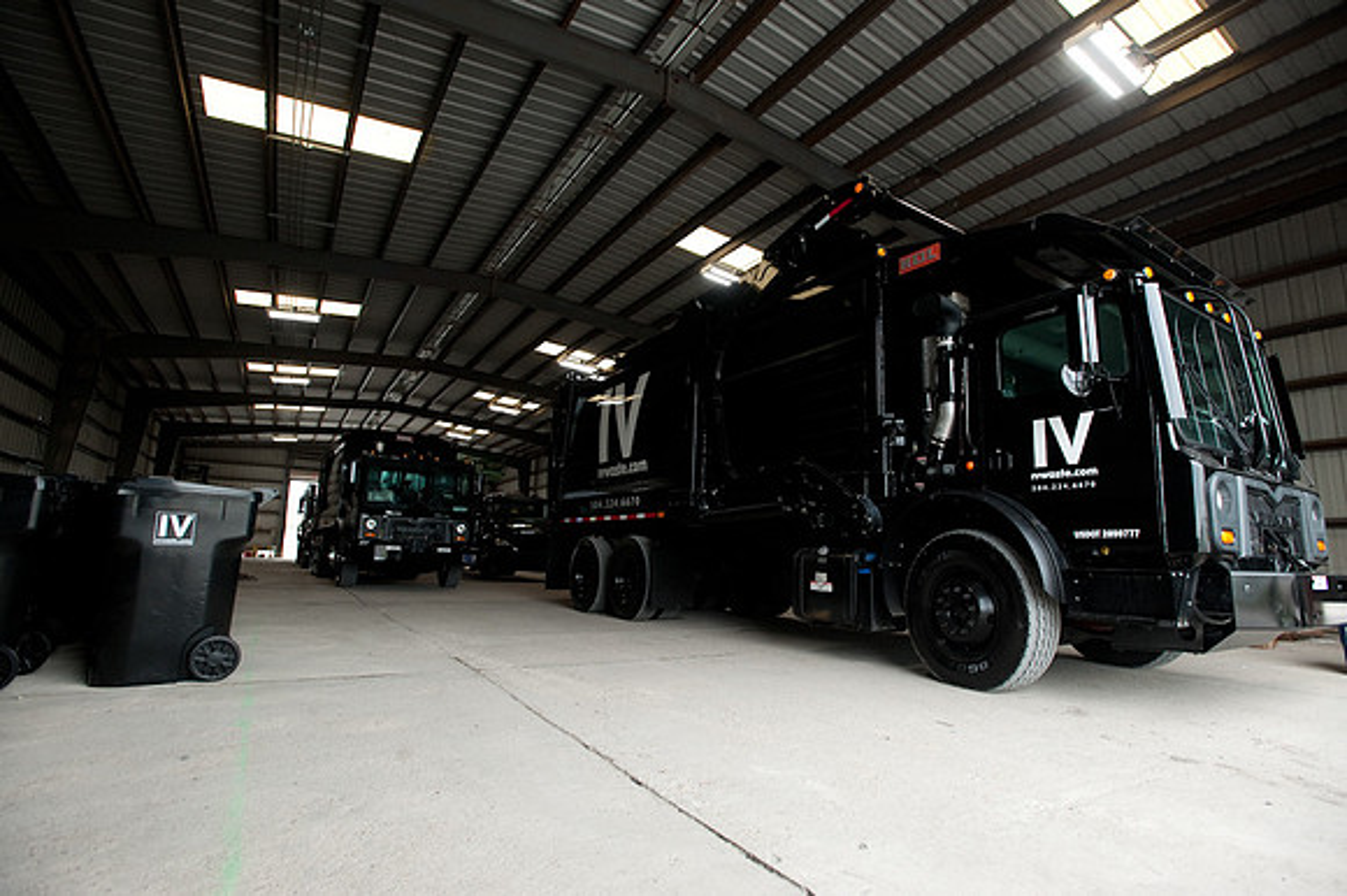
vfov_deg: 70.4
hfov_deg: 93.3
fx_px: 636
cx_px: 674
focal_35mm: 17
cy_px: 448
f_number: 5.6
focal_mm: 17
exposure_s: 1/160
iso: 640
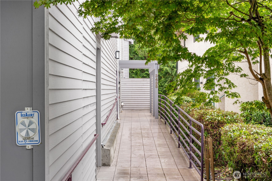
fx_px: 378
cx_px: 136
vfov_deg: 27.0
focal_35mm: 50
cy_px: 90
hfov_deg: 39.6
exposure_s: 1/40
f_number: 9
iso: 250
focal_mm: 50
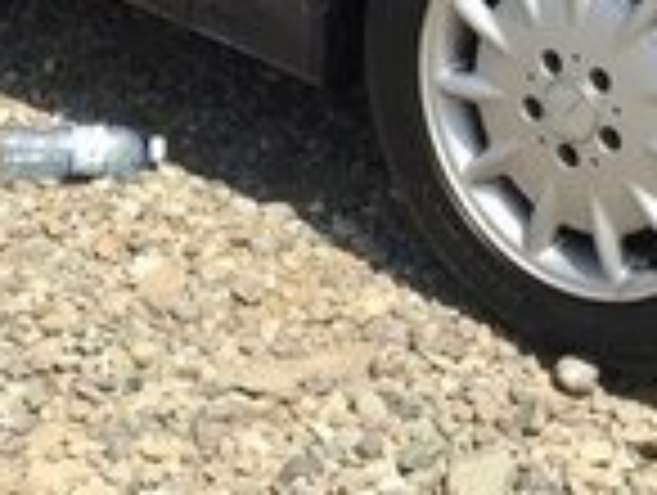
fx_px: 2490
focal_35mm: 131
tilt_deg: -13.9
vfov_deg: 10.7
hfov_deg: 15.0
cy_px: -380
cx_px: 450
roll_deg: -0.7
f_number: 2.2
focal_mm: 4.15
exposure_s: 1/1276
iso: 32
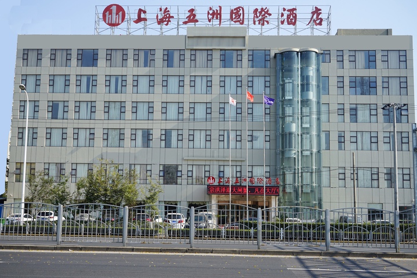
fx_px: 498
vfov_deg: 31.2
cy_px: 139
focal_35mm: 43
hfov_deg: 45.4
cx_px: 208
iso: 100
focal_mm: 43
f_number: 10
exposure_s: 1/100
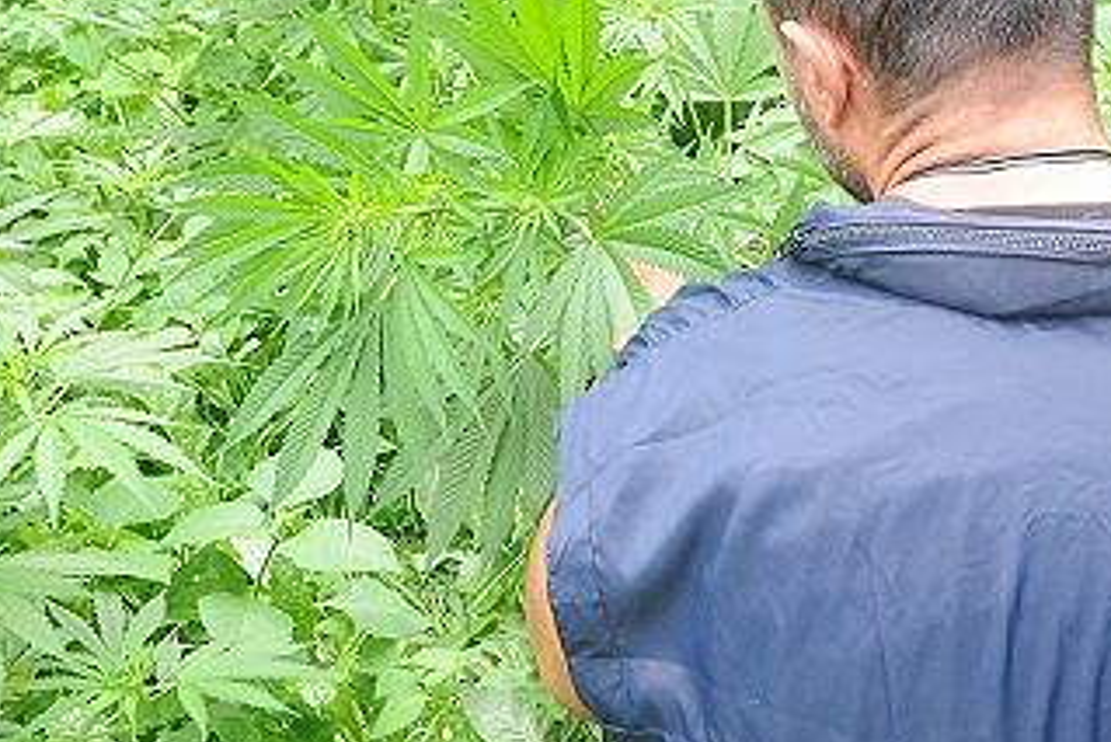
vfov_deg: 24.2
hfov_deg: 35.5
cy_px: 397
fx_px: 1729
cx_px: 677
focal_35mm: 56
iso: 3200
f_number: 16
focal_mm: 24
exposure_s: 1/125
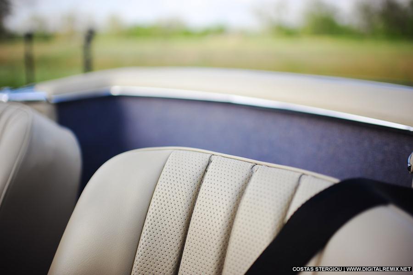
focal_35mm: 35
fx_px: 401
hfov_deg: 54.5
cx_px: 206
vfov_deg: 37.8
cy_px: 138
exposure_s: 1/1000
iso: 100
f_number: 1.4
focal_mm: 35
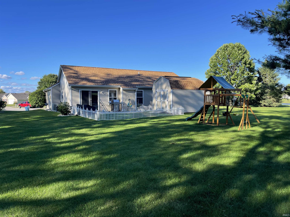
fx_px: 209
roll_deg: +0.9
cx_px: 145
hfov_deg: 69.4
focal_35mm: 25
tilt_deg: -2.7
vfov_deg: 54.9
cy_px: 108
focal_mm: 5.1
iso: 32
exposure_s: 1/1642
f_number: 1.6
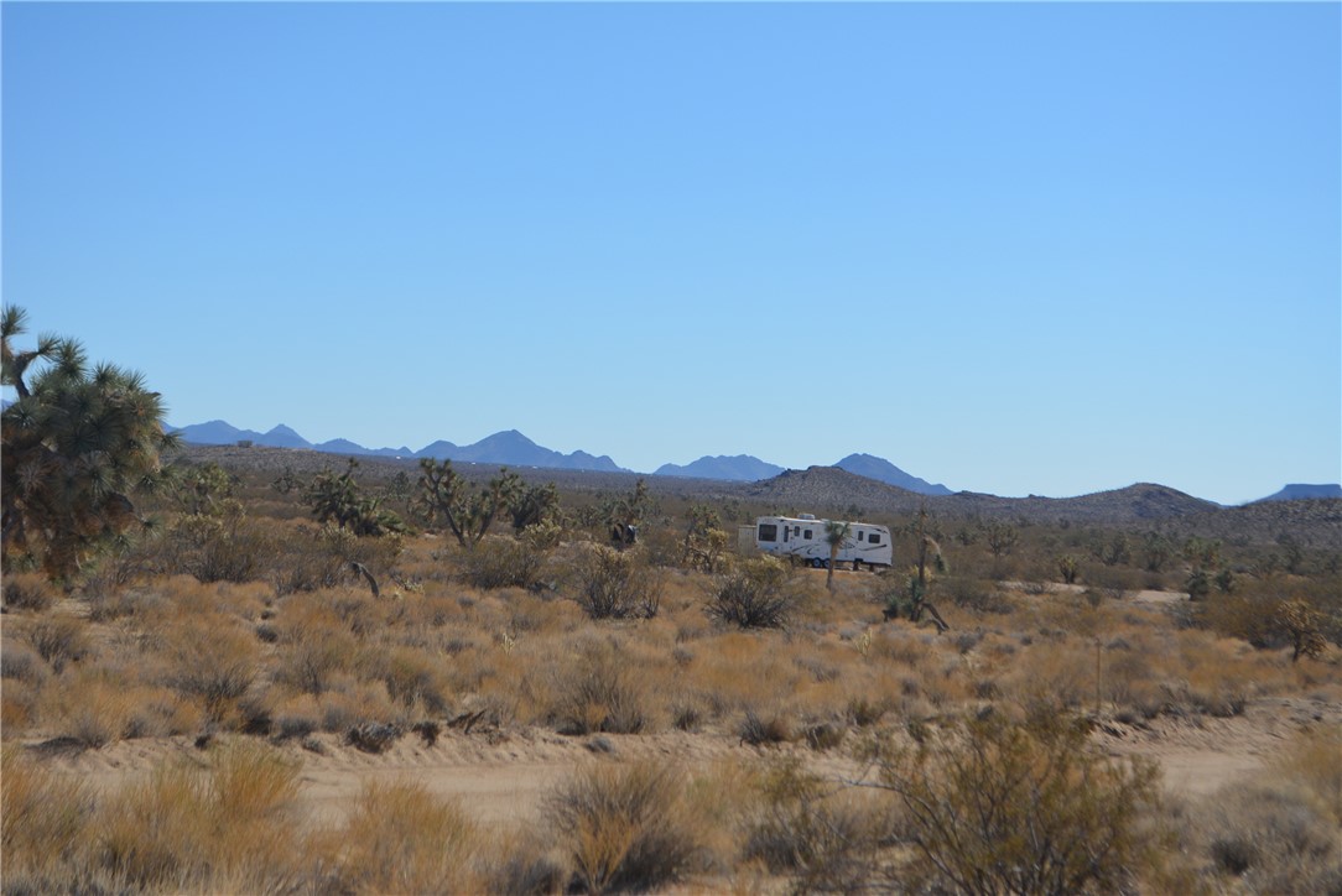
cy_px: 448
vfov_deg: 16.6
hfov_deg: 24.6
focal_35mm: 82
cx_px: 671
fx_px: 3077
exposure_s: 1/2000
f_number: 8
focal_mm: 55
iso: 400
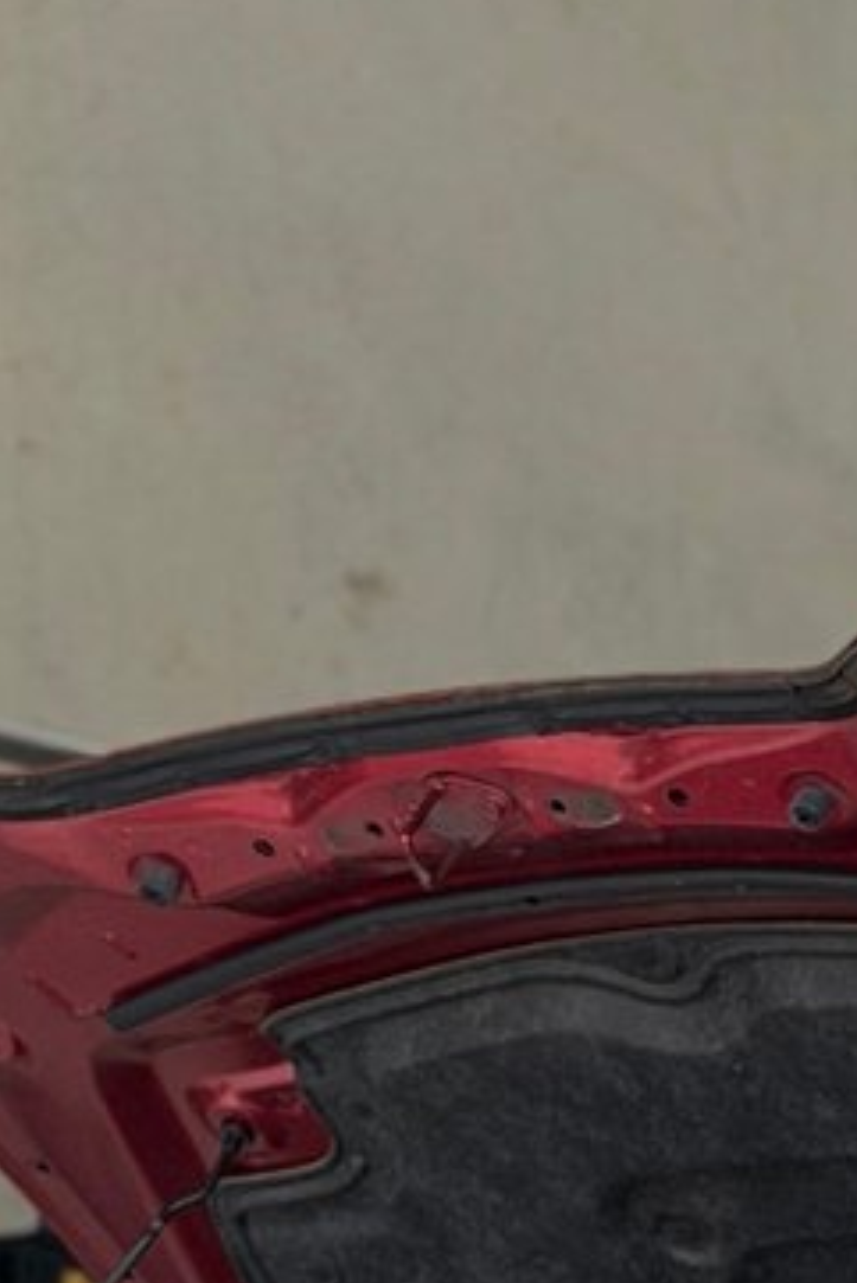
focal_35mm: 221
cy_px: 2362
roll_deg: -1.5
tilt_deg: -0.8
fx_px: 7883
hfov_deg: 6.2
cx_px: 1102
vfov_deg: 8.9
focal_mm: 6.76
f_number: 1.78
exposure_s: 1/204
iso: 64
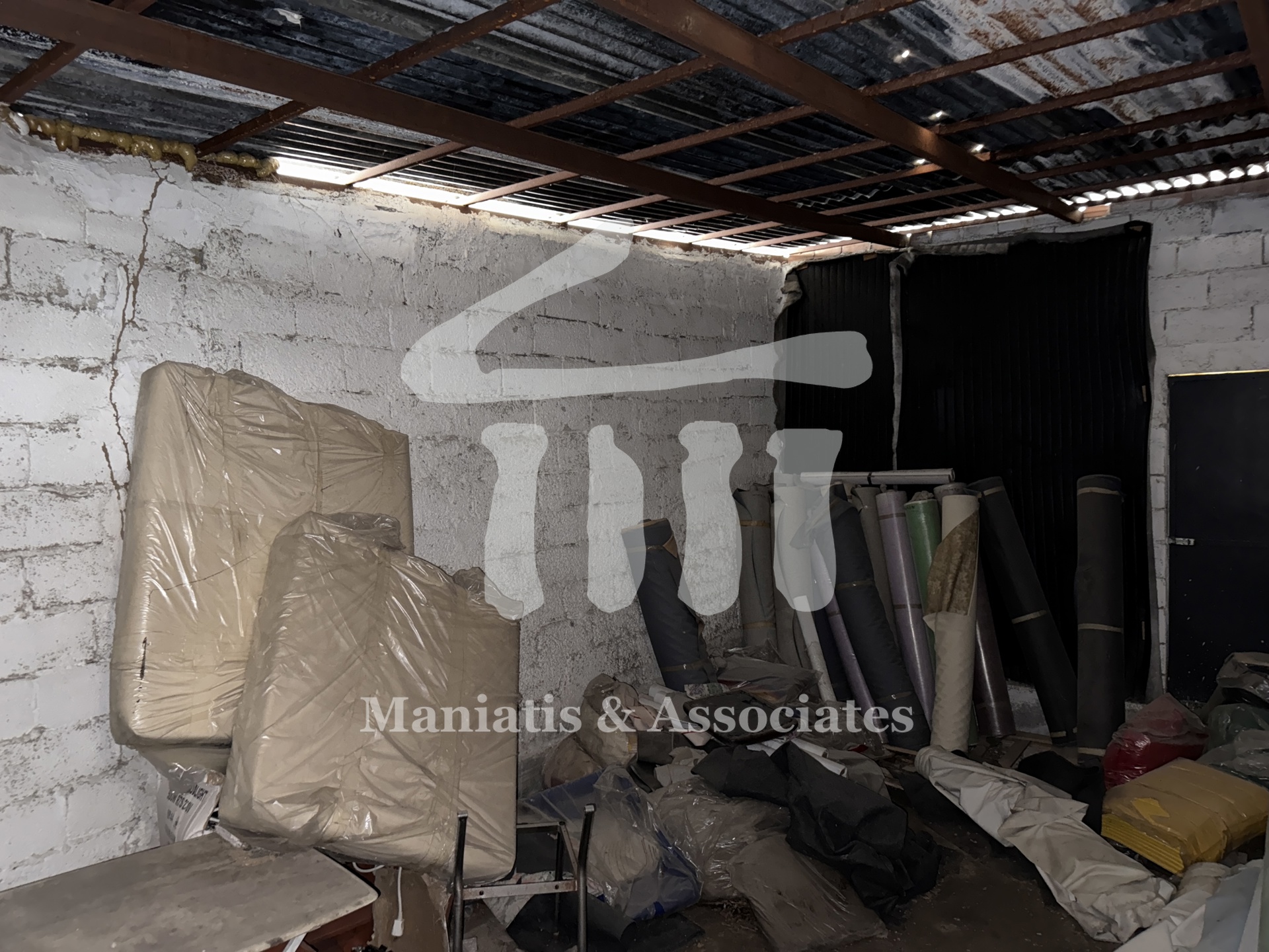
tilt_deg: -0.4
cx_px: 634
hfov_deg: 71.6
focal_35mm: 24
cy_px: 476
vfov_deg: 56.8
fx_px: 880
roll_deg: +0.6
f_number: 1.78
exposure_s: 1/4
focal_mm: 6.76
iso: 320
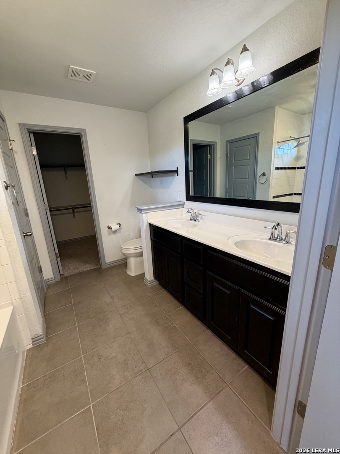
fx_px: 183
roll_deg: +2.9
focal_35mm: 14
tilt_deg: -14.4
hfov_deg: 85.7
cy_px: 227
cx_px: 170
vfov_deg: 102.1
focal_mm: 2.22
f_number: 2.2
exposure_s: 1/60
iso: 250
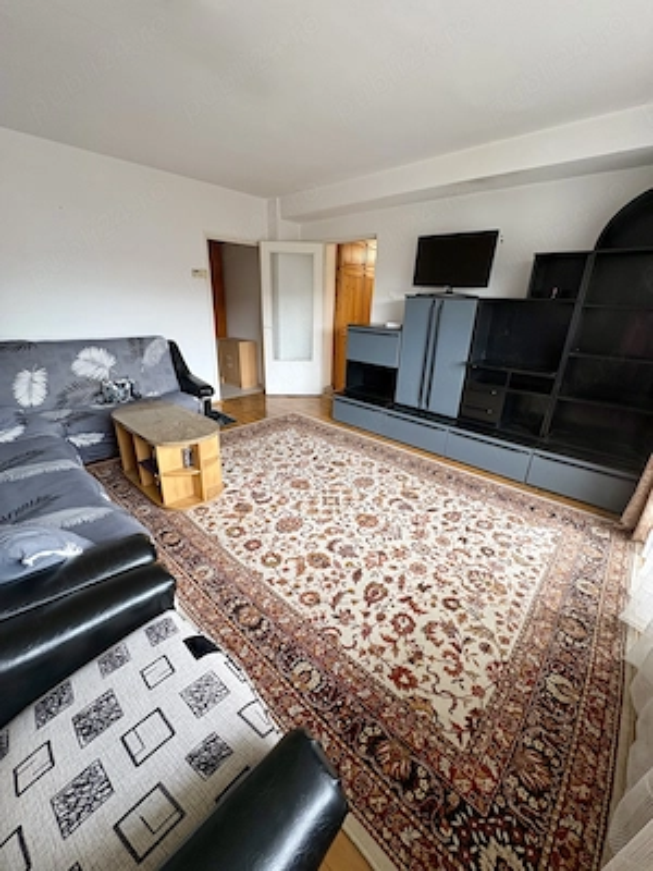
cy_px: 436
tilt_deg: -21.3
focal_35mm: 14
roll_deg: -1.9
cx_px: 326
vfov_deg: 102.1
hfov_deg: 85.7
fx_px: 352
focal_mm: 2.22
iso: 200
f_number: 2.2
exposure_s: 1/99
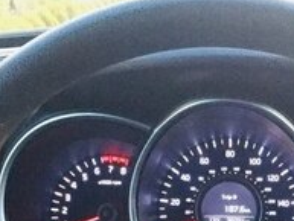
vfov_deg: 14.1
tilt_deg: -23.3
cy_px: 324
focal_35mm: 99
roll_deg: +0.2
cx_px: 232
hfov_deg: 19.6
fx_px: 841
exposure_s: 1/25
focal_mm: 4.15
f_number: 2.2
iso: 320
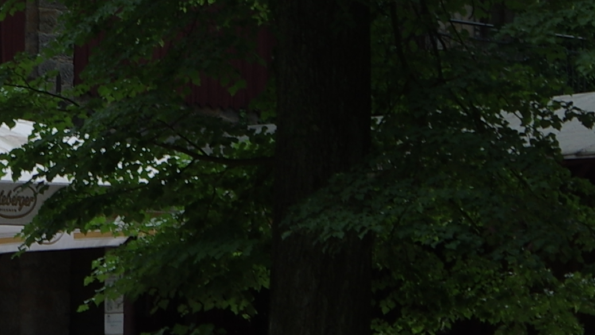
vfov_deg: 7.4
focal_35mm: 164
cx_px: 127
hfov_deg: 13.1
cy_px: 93
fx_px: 2587
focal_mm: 18
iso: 100
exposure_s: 1/160
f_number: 5.6
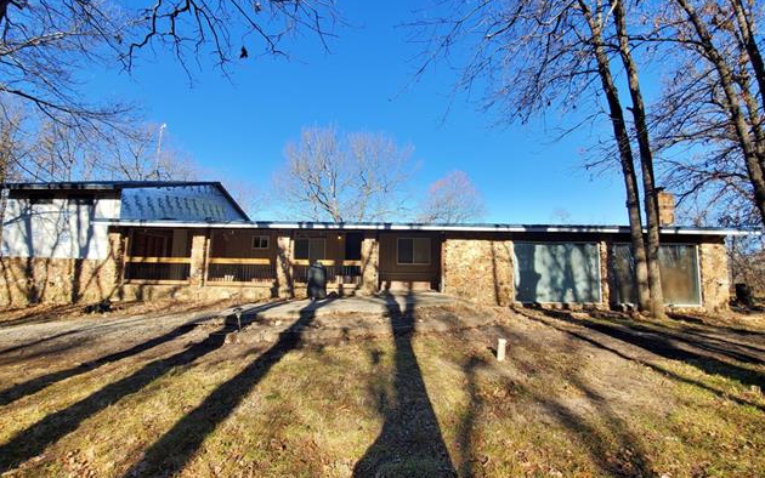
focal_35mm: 14
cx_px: 378
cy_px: 249
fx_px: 292
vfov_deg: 78.6
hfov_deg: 105.3
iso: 50
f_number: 2.2
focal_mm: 1.8
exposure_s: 1/547
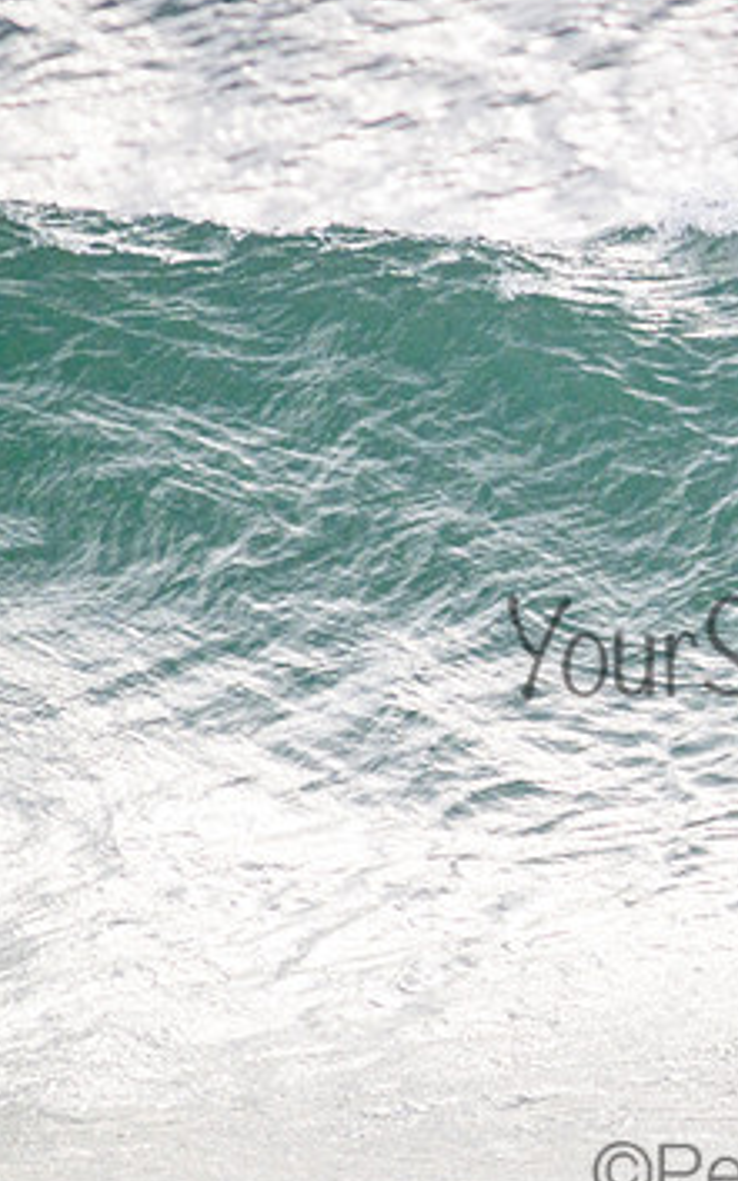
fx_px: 50114
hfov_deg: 0.8
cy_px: 563
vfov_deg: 1.4
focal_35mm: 1556
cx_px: 852
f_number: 11
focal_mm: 800
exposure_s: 1/2000
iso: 800
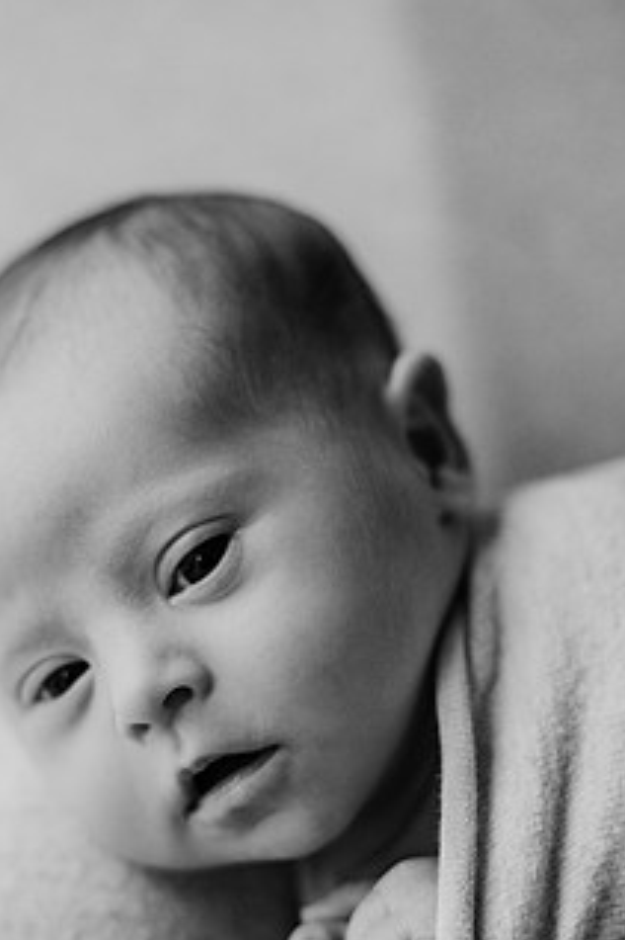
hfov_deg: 19.1
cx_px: 198
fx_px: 1851
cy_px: 590
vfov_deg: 28.4
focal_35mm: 71
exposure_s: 1/500
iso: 500
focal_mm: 50
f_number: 2.2
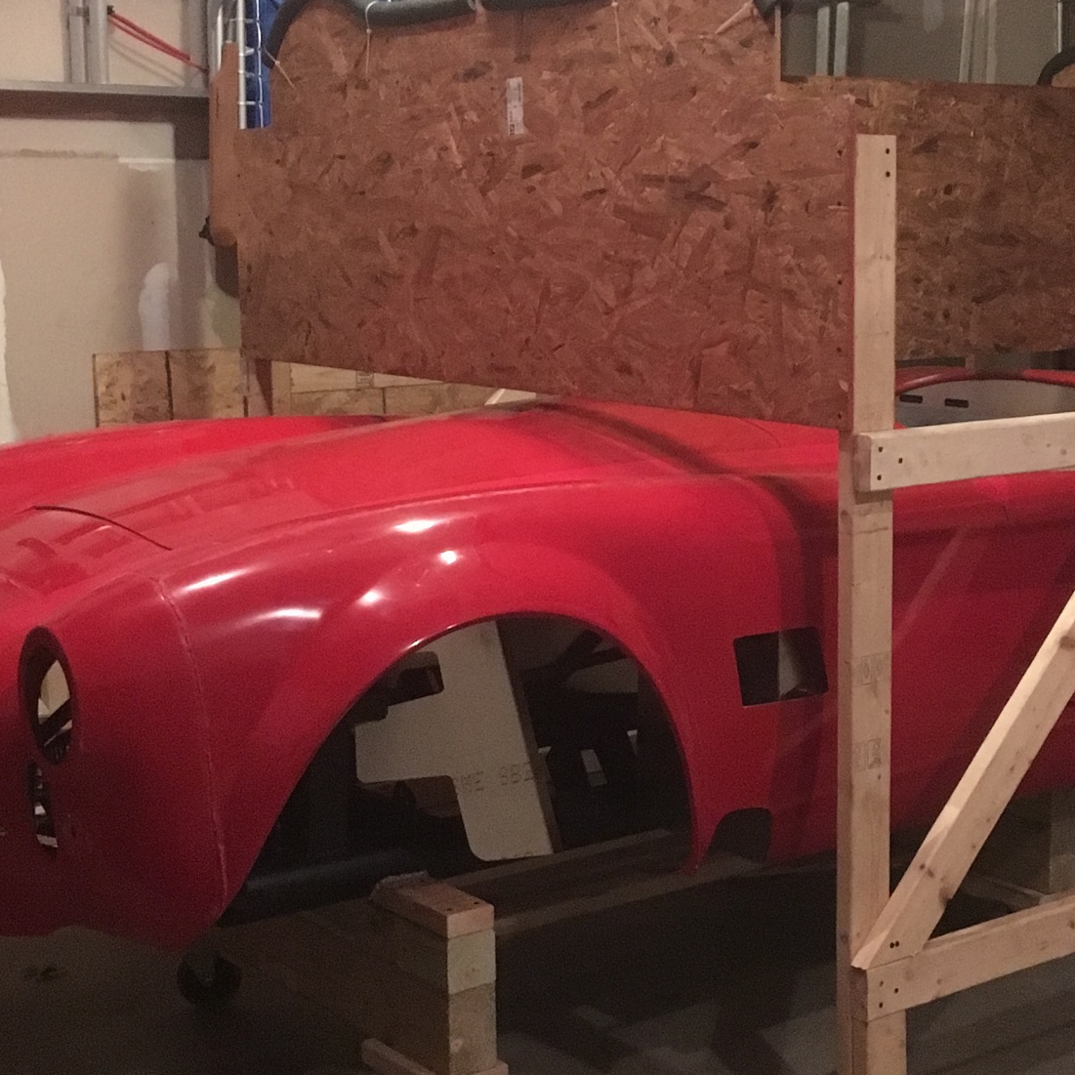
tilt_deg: -7.5
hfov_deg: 29.0
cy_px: 481
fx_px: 2073
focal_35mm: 59
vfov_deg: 29.1
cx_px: 680
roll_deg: -0.6
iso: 320
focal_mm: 4.15
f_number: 2.2
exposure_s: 1/15
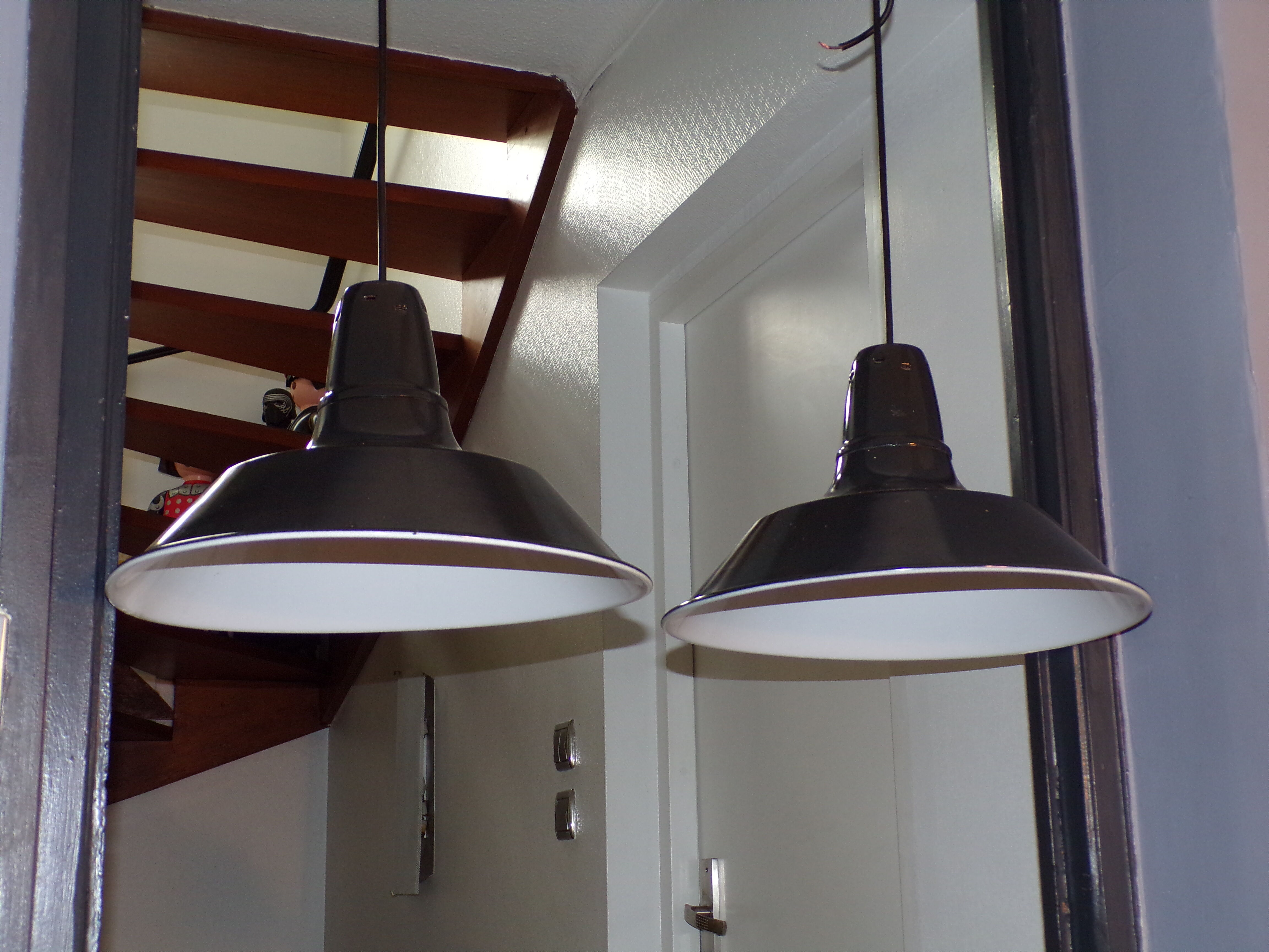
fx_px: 1540
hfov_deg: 44.8
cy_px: 476
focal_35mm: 42
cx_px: 634
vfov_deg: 34.3
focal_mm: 7.6
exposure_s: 1/34
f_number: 3.4
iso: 200
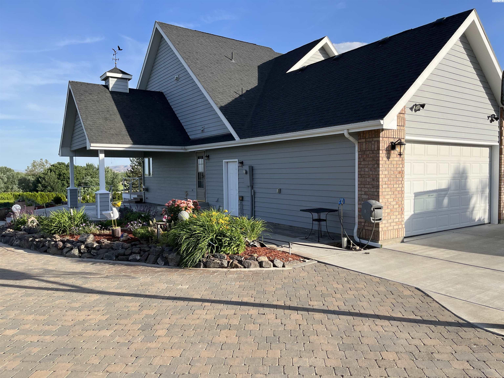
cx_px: 252
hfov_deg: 67.3
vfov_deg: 53.1
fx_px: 379
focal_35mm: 26
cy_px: 189
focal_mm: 5.1
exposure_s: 1/1923
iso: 50
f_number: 1.6
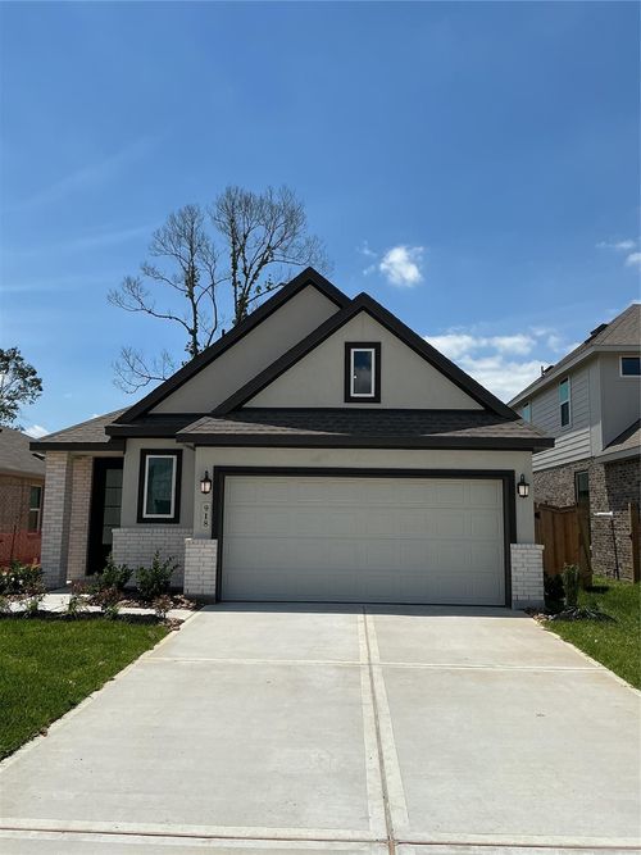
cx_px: 320
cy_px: 428
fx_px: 716
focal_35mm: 29
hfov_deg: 48.2
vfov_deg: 61.7
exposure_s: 1/4785
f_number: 1.8
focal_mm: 3
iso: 25
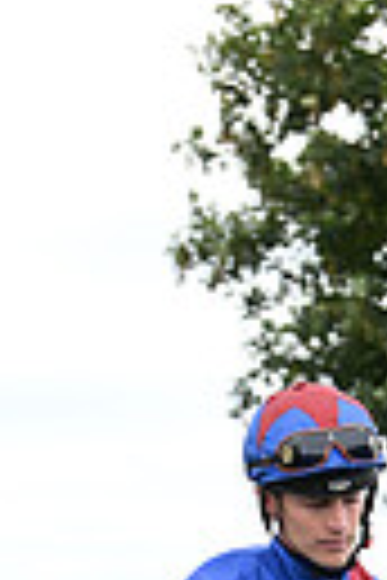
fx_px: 3950
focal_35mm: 245
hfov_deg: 5.6
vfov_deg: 8.2
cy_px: 962
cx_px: 369
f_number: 5
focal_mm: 70
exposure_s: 1/800
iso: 1000
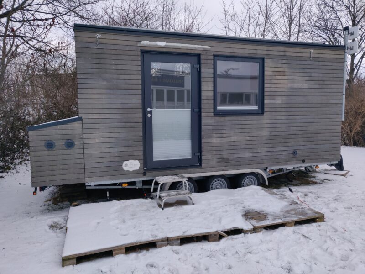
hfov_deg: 69.4
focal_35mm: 25
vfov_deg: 54.9
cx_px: 182
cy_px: 137
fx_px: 264
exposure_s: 1/639
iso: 100
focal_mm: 4.25
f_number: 1.7
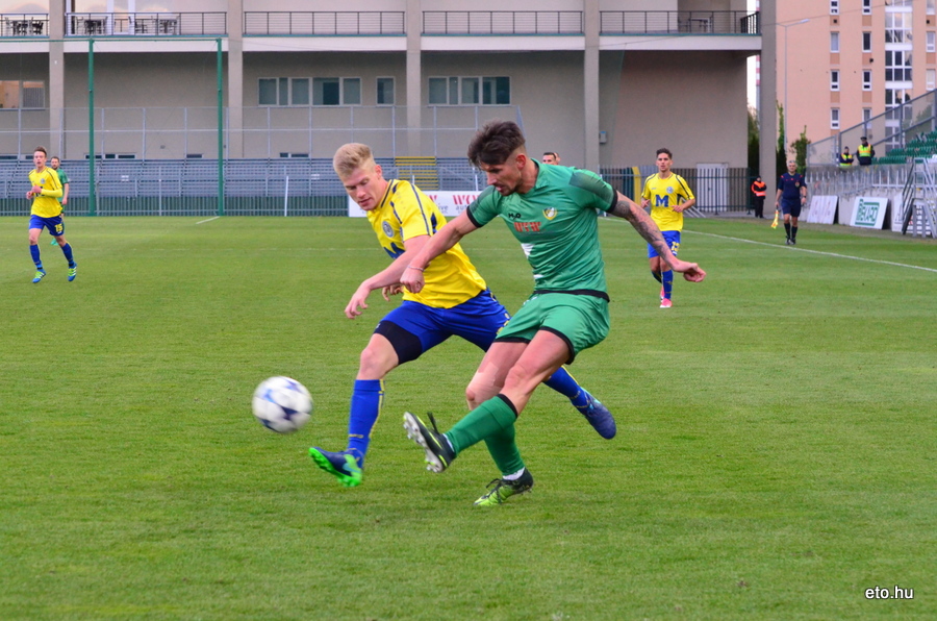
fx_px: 3039
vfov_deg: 11.7
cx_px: 468
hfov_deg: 17.5
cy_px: 310
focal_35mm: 117
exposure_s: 1/640
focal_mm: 78
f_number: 5.6
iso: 3200
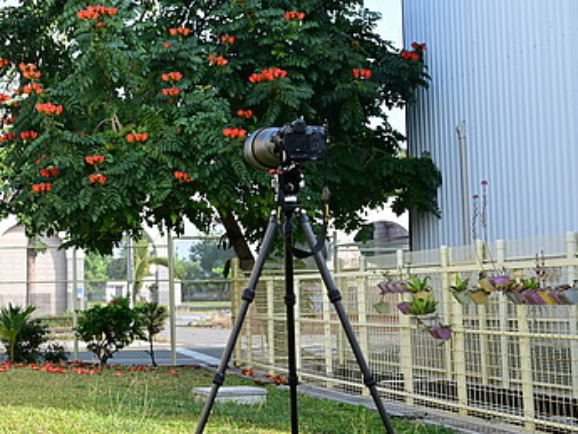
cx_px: 80
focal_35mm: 76
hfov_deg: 25.0
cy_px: 152
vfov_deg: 19.3
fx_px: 1269
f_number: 2.8
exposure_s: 1/2500
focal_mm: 35
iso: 400
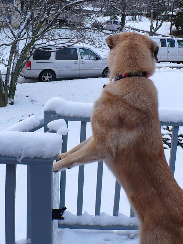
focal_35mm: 54
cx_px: 116
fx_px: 381
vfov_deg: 35.5
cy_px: 123
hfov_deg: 26.9
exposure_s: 1/40
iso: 100
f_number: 2.8
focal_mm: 6.1
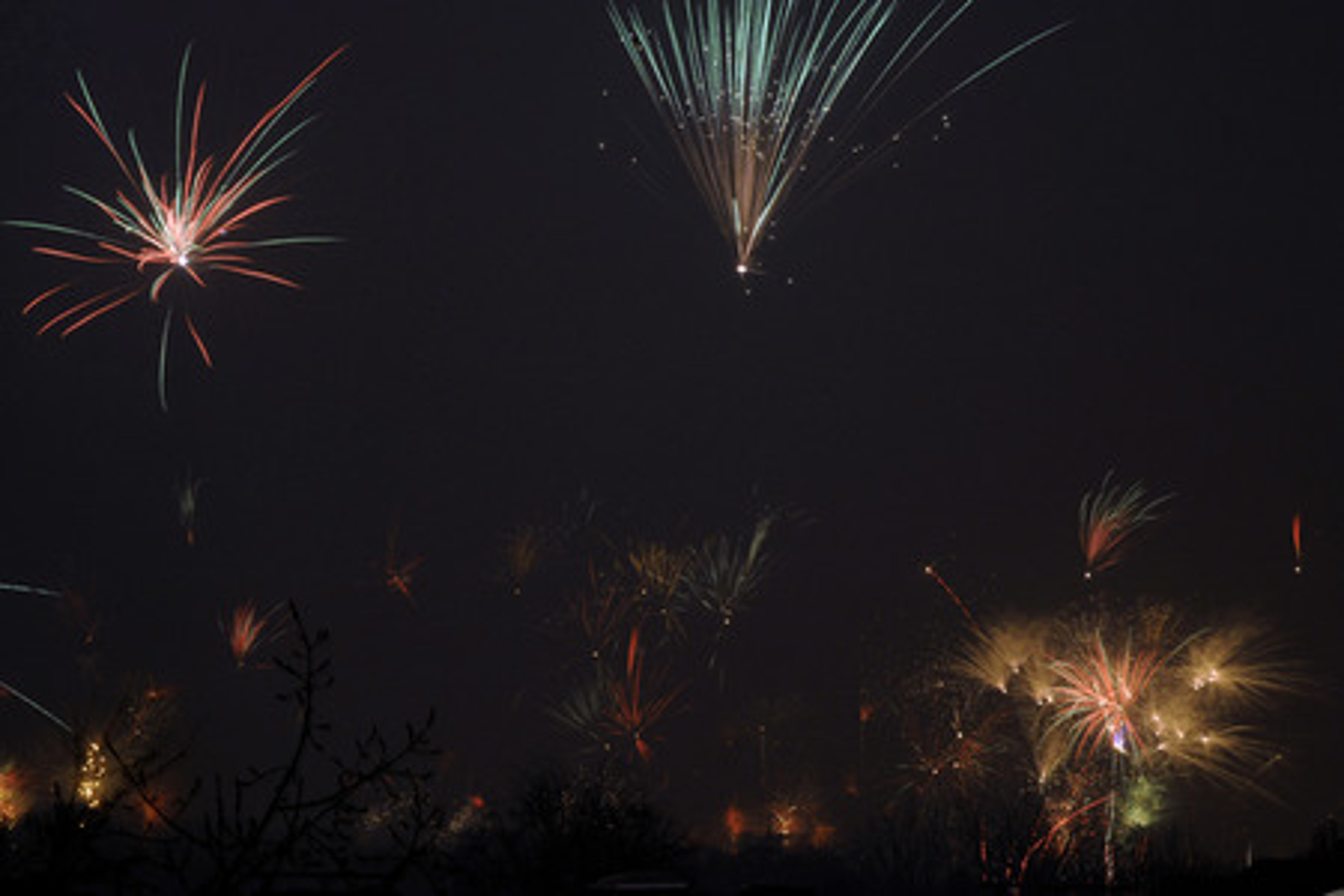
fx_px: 7839
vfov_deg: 6.5
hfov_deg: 9.8
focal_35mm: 210
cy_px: 448
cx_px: 672
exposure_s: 30
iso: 500
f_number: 18
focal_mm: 210
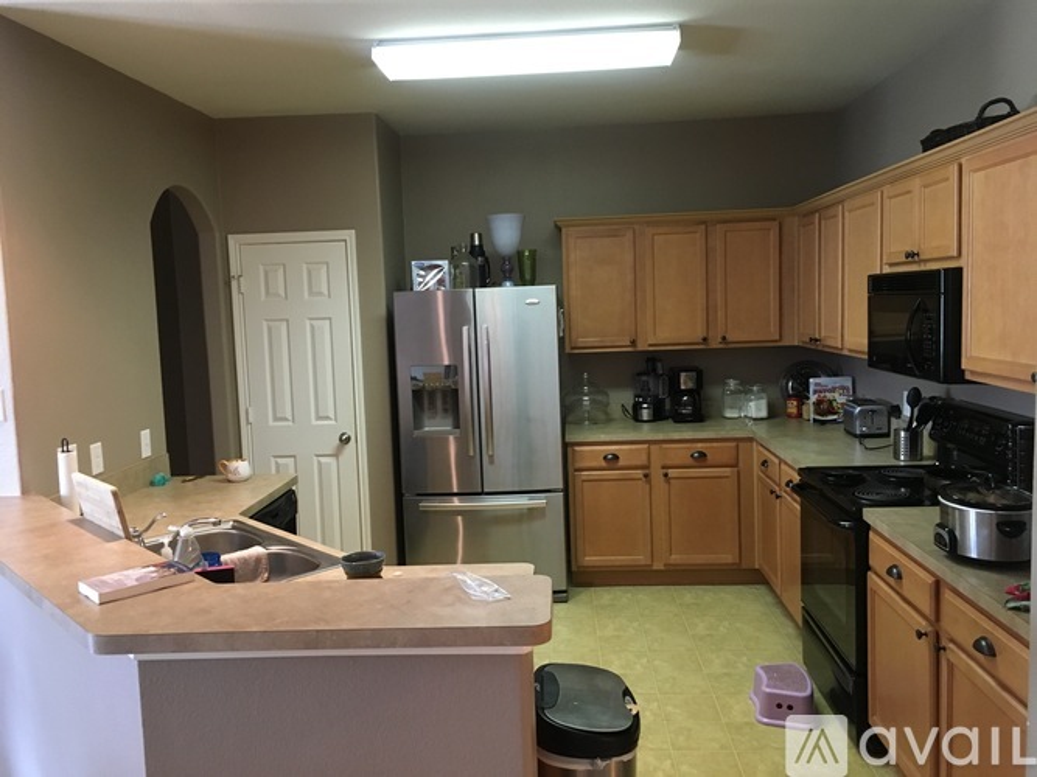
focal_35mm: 29
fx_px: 869
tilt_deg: -6.0
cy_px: 388
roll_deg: +2.4
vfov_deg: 48.2
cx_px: 518
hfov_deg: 61.7
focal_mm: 4.15
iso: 200
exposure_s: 1/17
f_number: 2.2
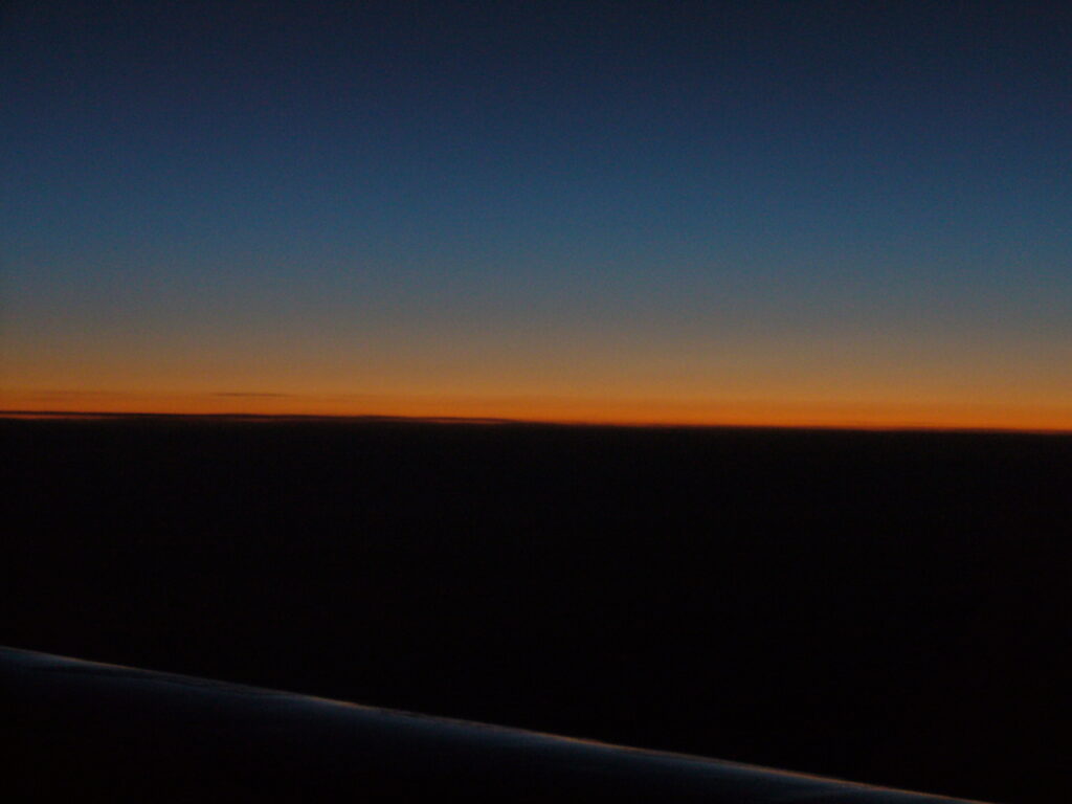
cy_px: 402
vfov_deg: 14.1
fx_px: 3252
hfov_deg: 18.7
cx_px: 536
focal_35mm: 105
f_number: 5
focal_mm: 17.4
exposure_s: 1/8
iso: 200
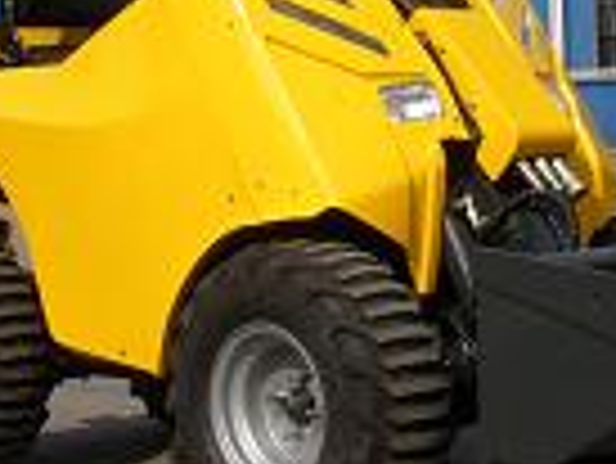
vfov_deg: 14.1
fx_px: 1852
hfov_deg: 18.9
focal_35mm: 104
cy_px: 63
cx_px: 335
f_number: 5.6
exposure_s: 1/400
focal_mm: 6.3
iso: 64
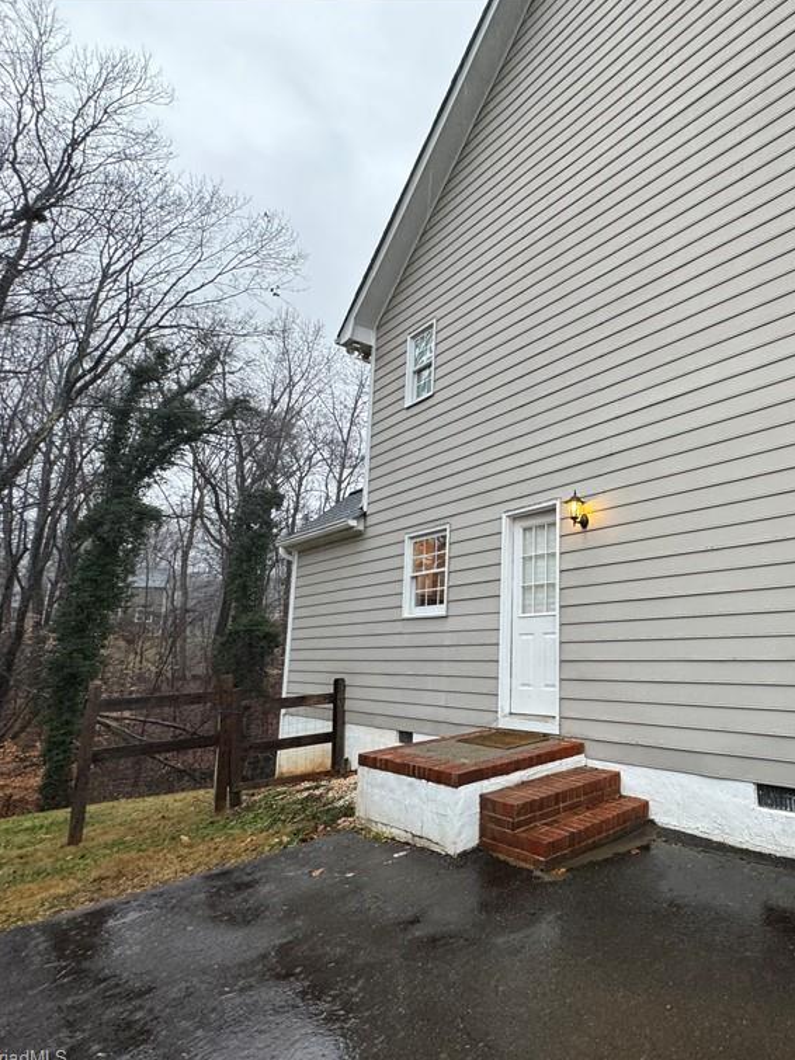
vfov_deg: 84.7
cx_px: 685
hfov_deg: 60.3
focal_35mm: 19
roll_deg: +3.1
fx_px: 582
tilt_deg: +10.9
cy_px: 532
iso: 80
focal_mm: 2.22
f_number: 2.2
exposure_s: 1/99
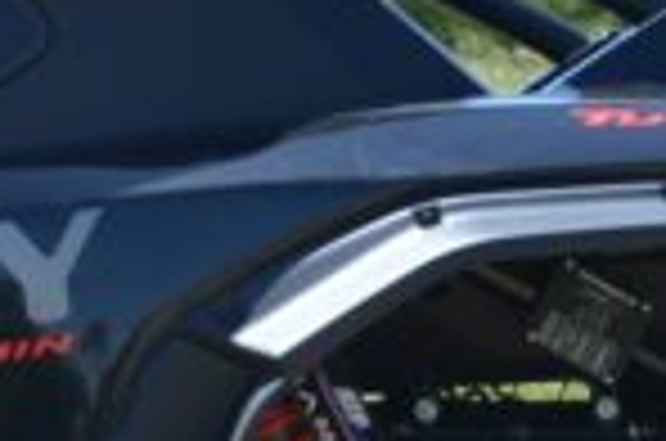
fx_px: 6728
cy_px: 443
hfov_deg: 5.6
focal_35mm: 364
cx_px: -171
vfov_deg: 3.8
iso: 200
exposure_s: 1/250
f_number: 8
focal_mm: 35
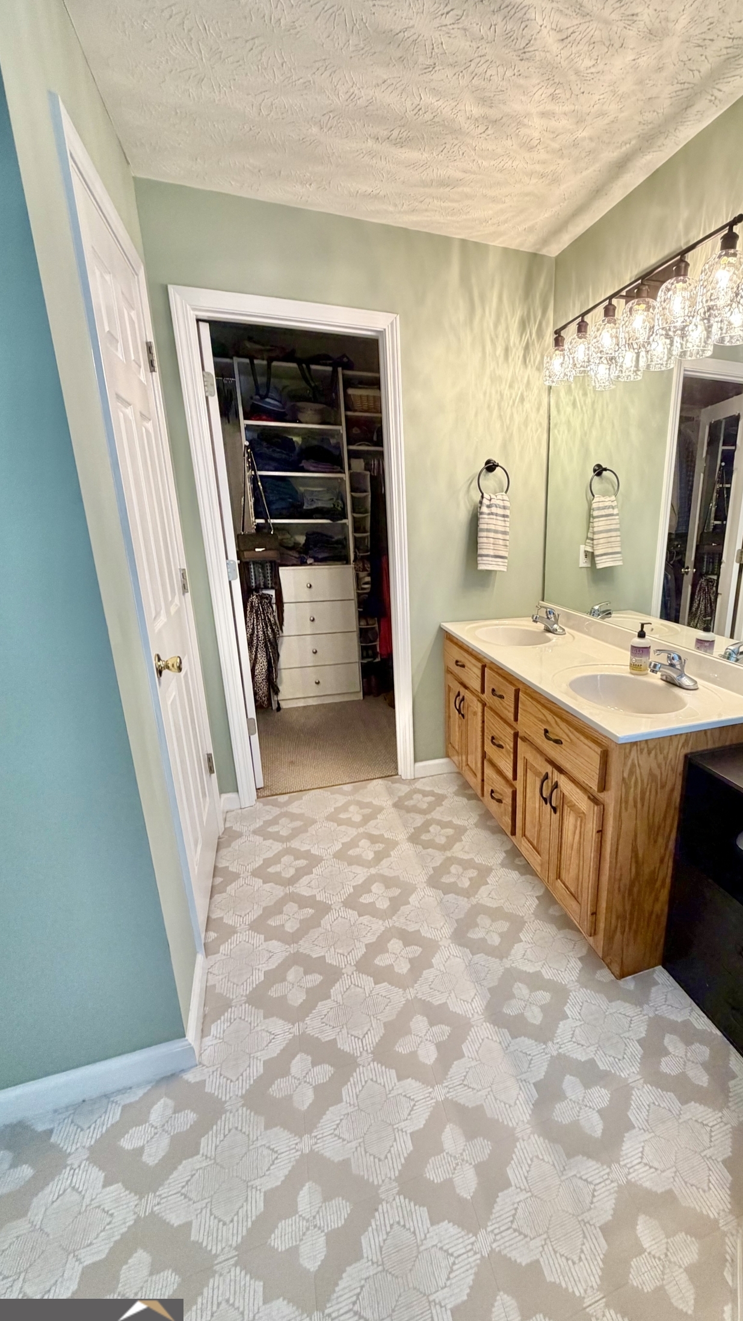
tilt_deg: -16.1
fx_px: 560
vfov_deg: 99.4
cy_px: 675
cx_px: 496
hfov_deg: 65.3
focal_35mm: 16
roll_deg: -0.4
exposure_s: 1/60
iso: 250
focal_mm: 2.22
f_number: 2.2
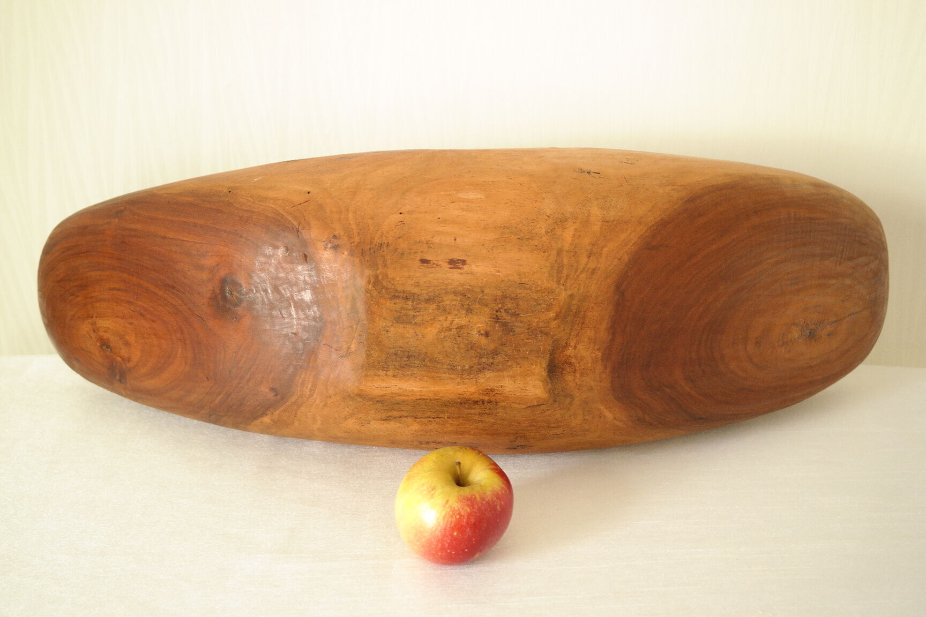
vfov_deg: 36.9
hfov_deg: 53.1
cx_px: 463
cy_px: 308
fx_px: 926
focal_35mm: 36
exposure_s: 1/30
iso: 800
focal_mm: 24
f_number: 5.6
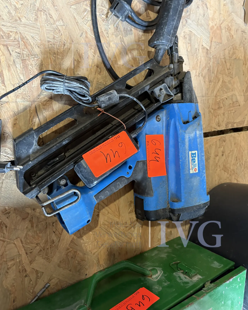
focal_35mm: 28
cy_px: 145
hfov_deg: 51.5
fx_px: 257
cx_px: 121
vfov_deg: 62.2
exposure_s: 1/50
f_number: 1.6
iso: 250
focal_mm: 5.96
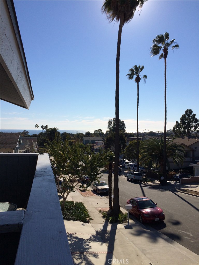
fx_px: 222
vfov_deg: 61.7
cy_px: 132
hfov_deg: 48.2
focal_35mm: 29
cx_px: 100
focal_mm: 4.15
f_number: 2.2
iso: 32
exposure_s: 1/4566
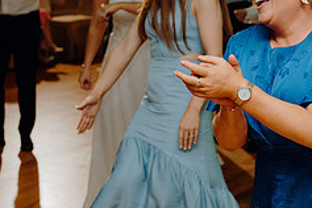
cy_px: 76
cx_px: 234
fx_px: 893
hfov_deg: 19.7
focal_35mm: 103
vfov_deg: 13.3
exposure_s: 1/160
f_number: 2.8
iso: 1250
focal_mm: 42
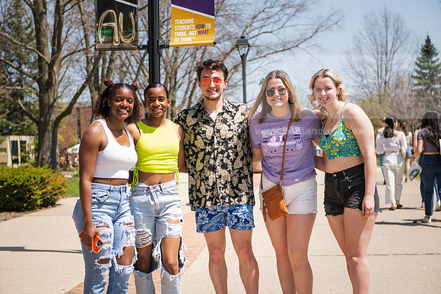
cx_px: 220
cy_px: 147
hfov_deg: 32.4
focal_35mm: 62
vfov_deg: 21.9
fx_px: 760
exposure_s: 1/640
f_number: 4.5
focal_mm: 62
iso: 125
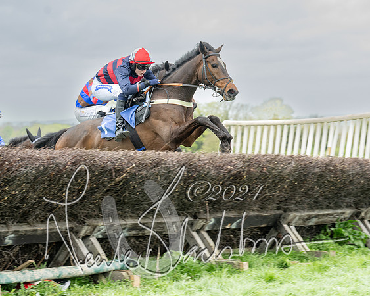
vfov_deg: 12.4
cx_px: 167
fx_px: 1359
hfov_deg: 15.5
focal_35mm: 124
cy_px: 166
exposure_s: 1/500
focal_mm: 92
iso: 400
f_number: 5
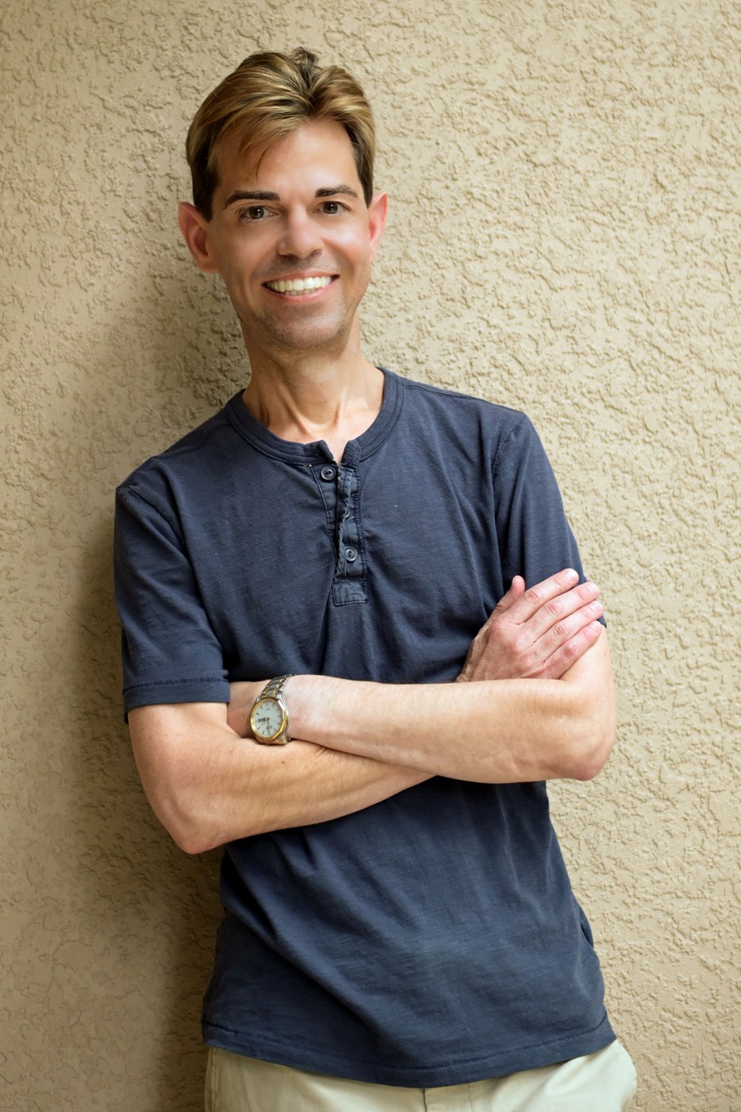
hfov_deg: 19.5
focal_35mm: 70
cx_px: 370
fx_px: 2162
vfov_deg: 28.8
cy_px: 556
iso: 800
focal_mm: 70
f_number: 2.8
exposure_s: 1/80
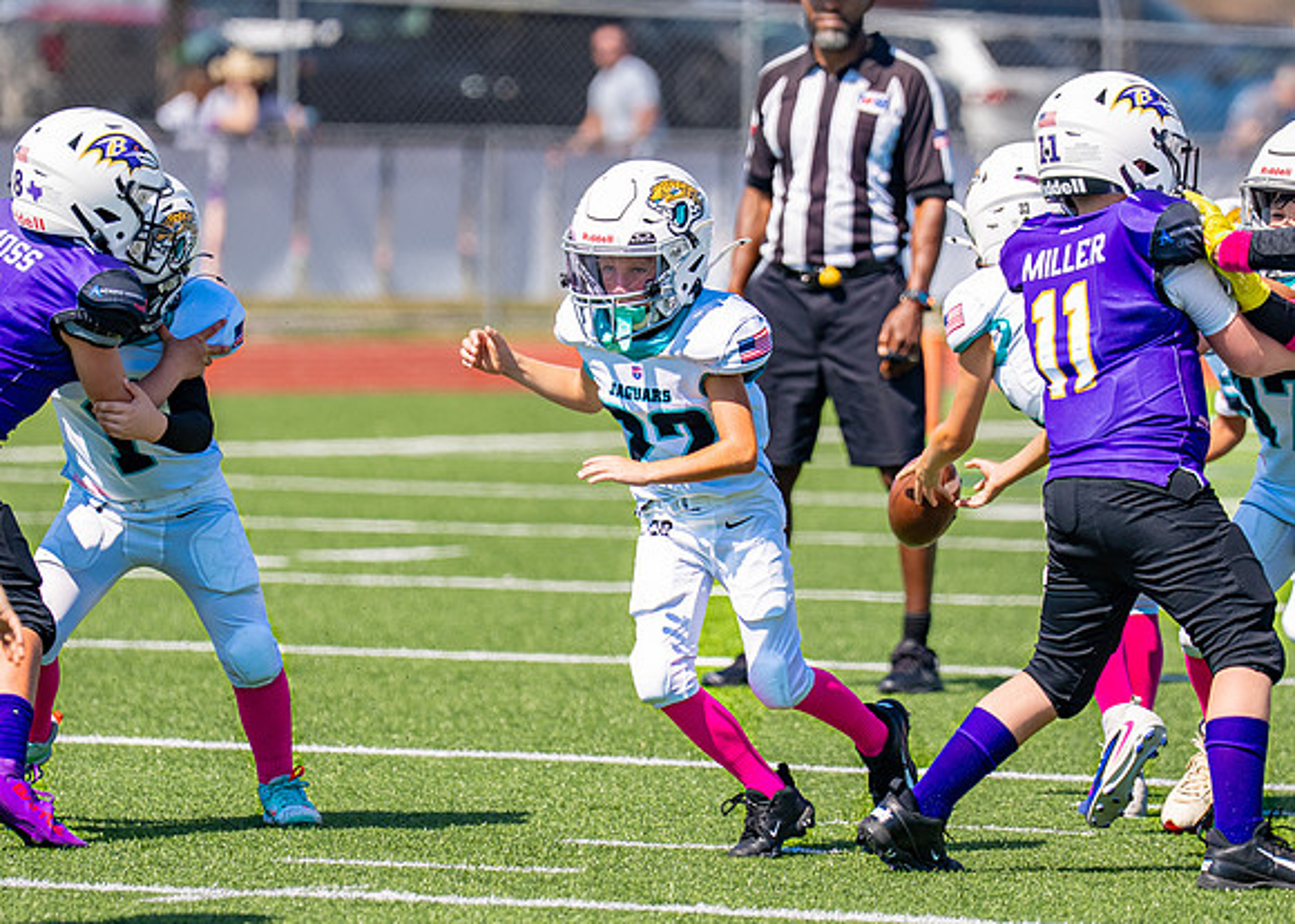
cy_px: 497
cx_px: 670
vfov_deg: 4.0
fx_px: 13398
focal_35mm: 364
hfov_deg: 5.5
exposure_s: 1/2000
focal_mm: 170
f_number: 2.8
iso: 100
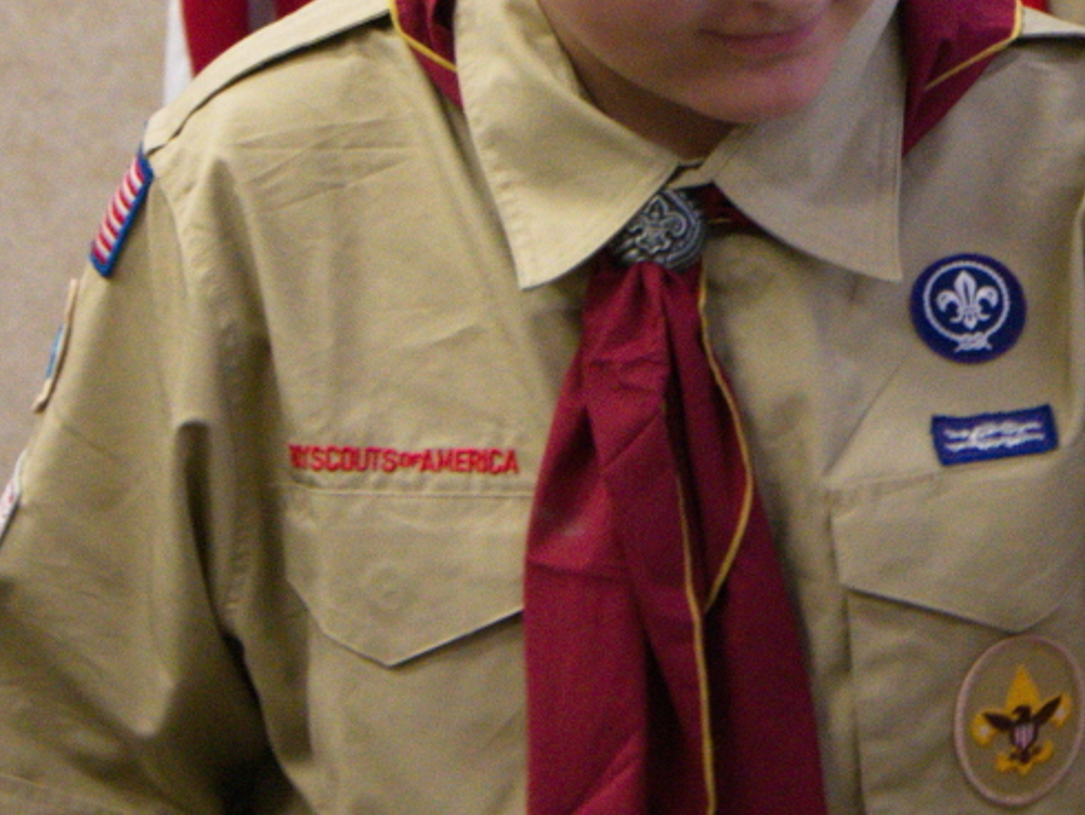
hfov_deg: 6.5
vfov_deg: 4.9
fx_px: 9596
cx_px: 1065
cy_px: 138
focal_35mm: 306
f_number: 5.1
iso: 3200
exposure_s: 1/100
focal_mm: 55
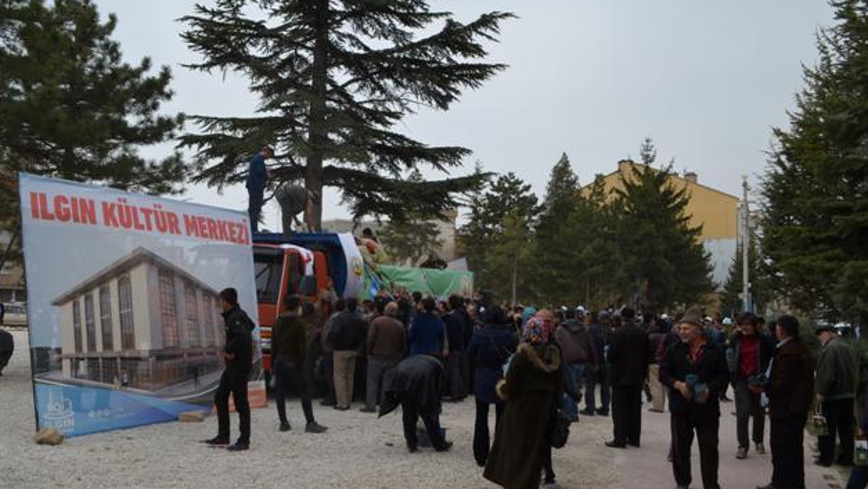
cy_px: 263
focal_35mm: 32
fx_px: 737
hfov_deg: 61.0
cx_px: 429
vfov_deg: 36.7
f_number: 8
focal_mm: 20
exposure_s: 1/250
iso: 110
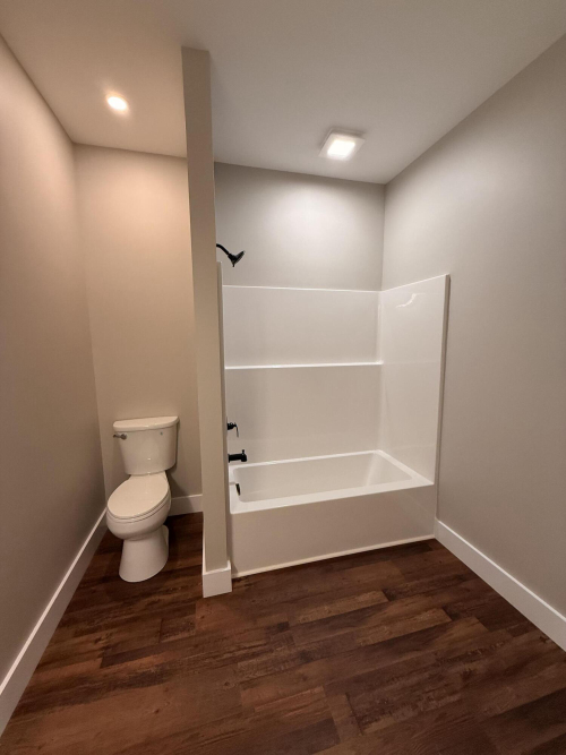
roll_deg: +0.0
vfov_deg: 102.1
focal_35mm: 14
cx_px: 283
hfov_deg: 85.7
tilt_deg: -7.5
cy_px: 378
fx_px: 305
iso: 320
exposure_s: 1/120
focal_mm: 2.22
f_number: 2.2
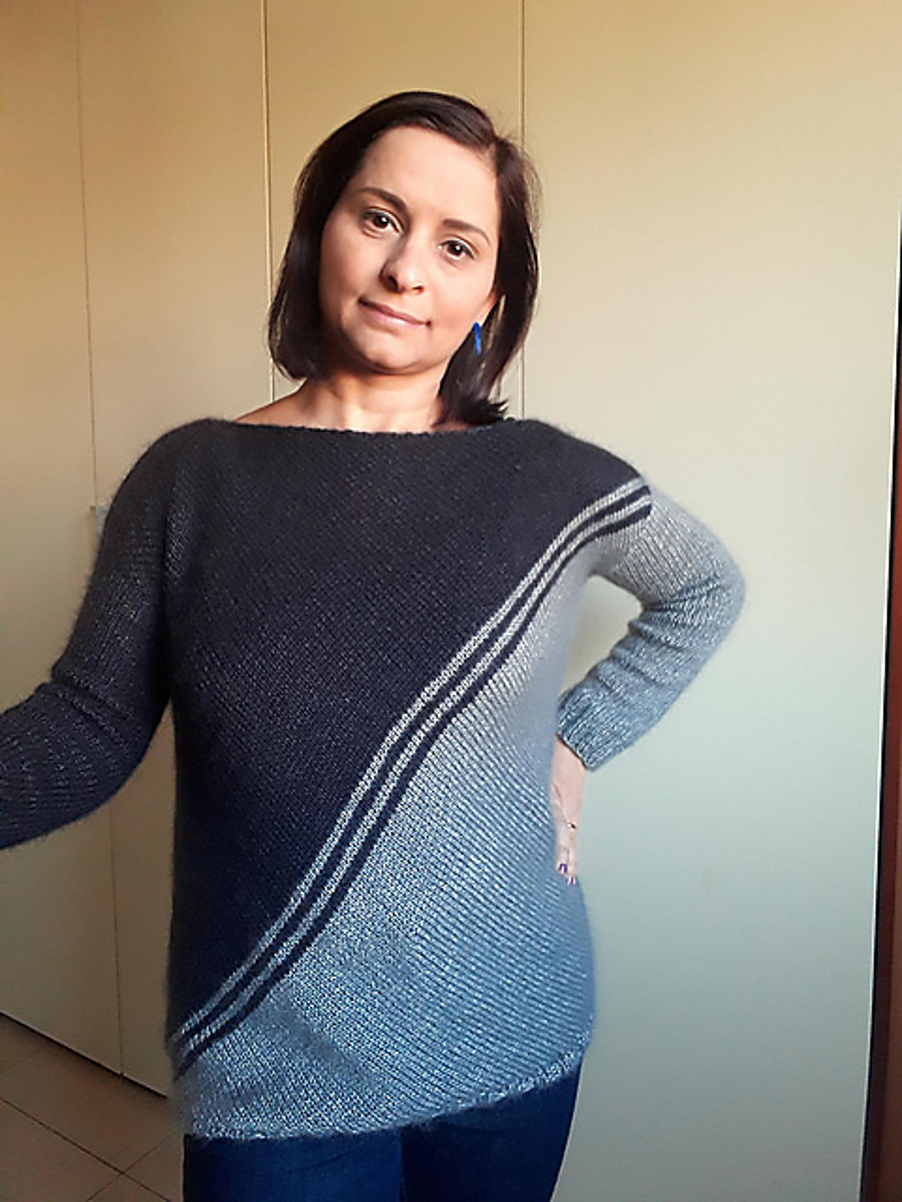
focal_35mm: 31
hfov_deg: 45.4
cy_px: 601
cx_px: 451
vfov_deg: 58.4
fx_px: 1077
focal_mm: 2.91
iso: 100
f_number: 1.9
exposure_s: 1/33
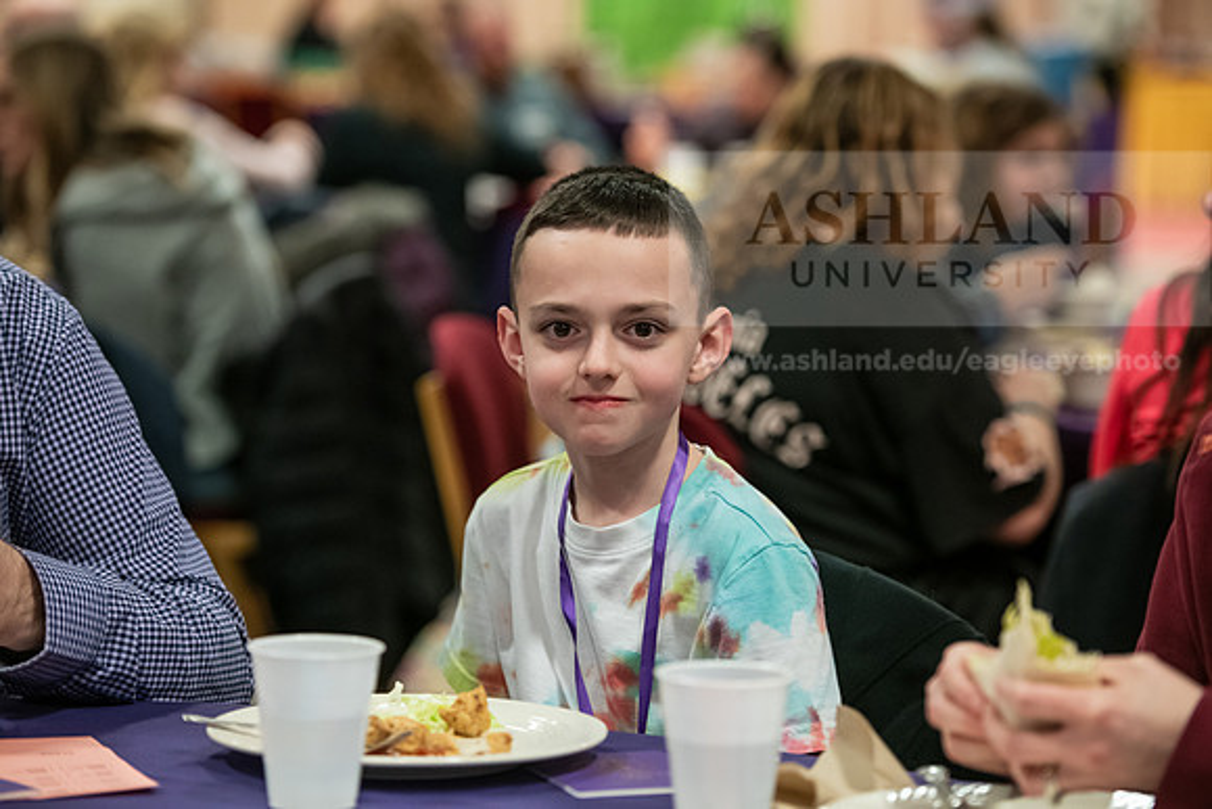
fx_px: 4041
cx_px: 606
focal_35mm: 120
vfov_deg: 11.4
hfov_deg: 17.1
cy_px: 404
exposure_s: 1/200
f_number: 3.2
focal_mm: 120
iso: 2000
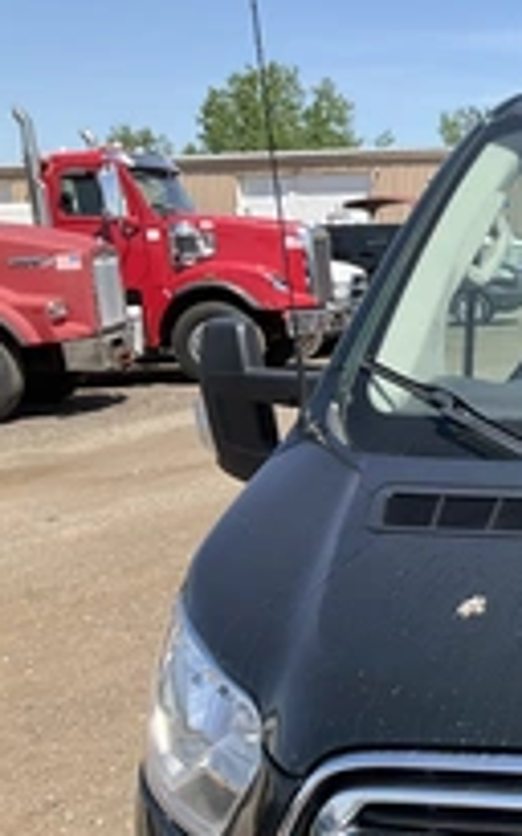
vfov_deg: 33.9
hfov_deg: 18.7
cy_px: 493
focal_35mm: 60
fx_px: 1367
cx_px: 812
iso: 25
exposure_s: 1/1098
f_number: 1.8
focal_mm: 3
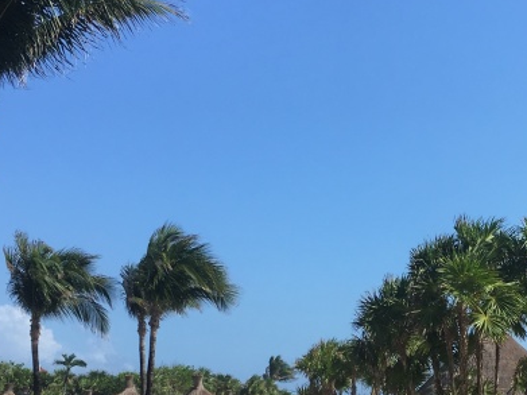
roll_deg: -0.4
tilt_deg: +3.2
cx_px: 437
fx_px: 1157
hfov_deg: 25.1
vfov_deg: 19.0
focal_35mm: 76
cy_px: 365
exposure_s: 1/1637
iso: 25
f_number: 2.2
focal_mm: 4.15
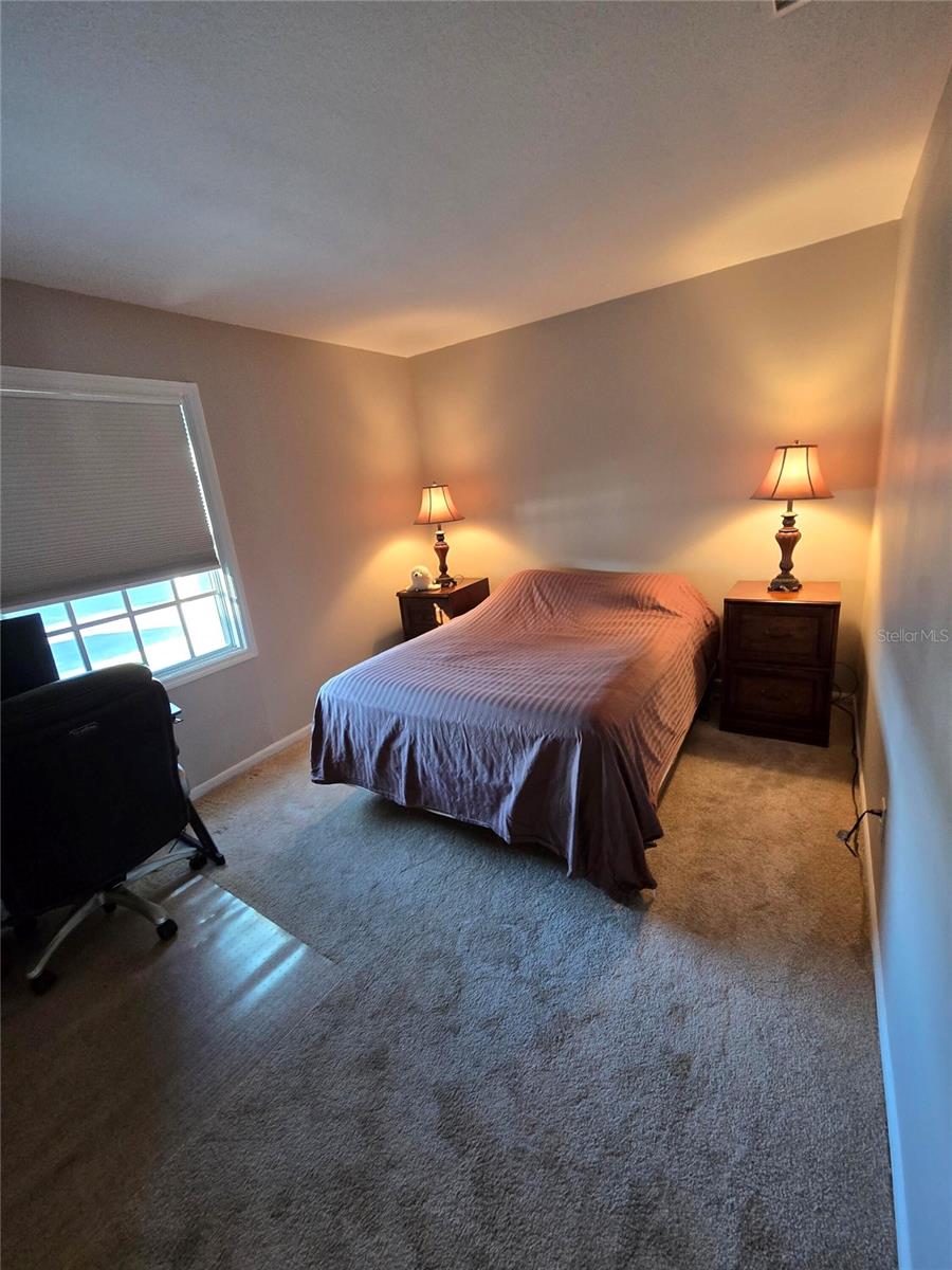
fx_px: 477
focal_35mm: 13
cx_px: 476
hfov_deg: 89.9
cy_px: 635
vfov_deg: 106.2
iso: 500
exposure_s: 1/60
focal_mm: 2.2
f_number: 2.2
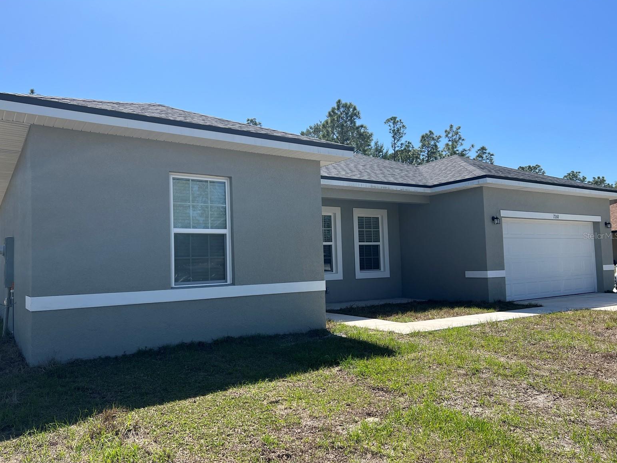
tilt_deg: +2.9
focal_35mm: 27
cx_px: 301
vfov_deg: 51.4
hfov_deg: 65.3
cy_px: 236
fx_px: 481
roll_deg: +1.4
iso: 50
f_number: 1.5
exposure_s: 1/4115
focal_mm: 5.7
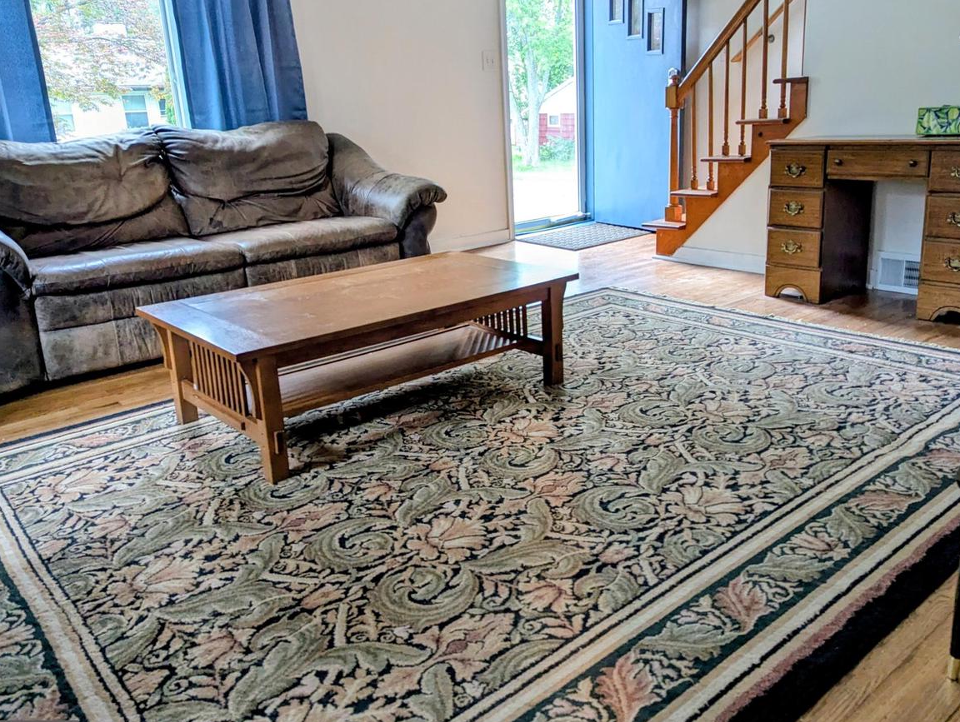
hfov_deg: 59.8
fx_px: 833
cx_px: 532
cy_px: 317
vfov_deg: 46.8
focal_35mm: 30
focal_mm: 6.81
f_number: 1.85
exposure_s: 1/30
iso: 609
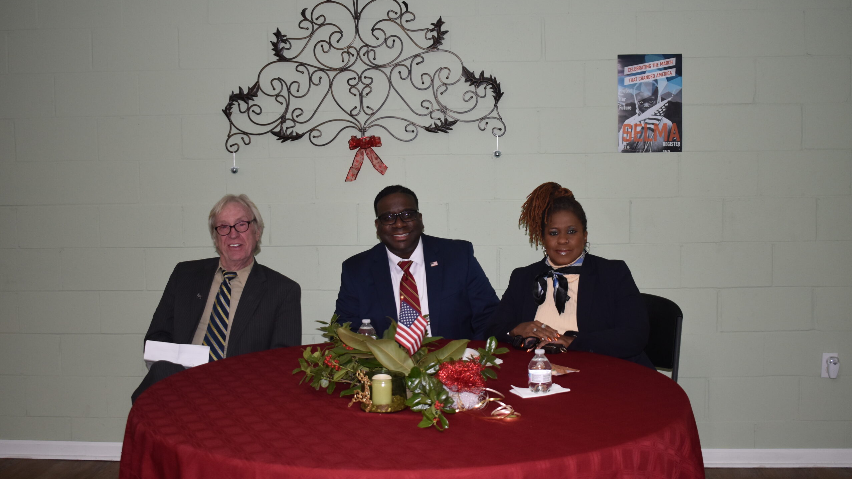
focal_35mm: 41
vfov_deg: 29.0
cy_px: 230
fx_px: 926
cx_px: 427
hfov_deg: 49.4
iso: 800
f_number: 4
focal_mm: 26
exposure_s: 1/125
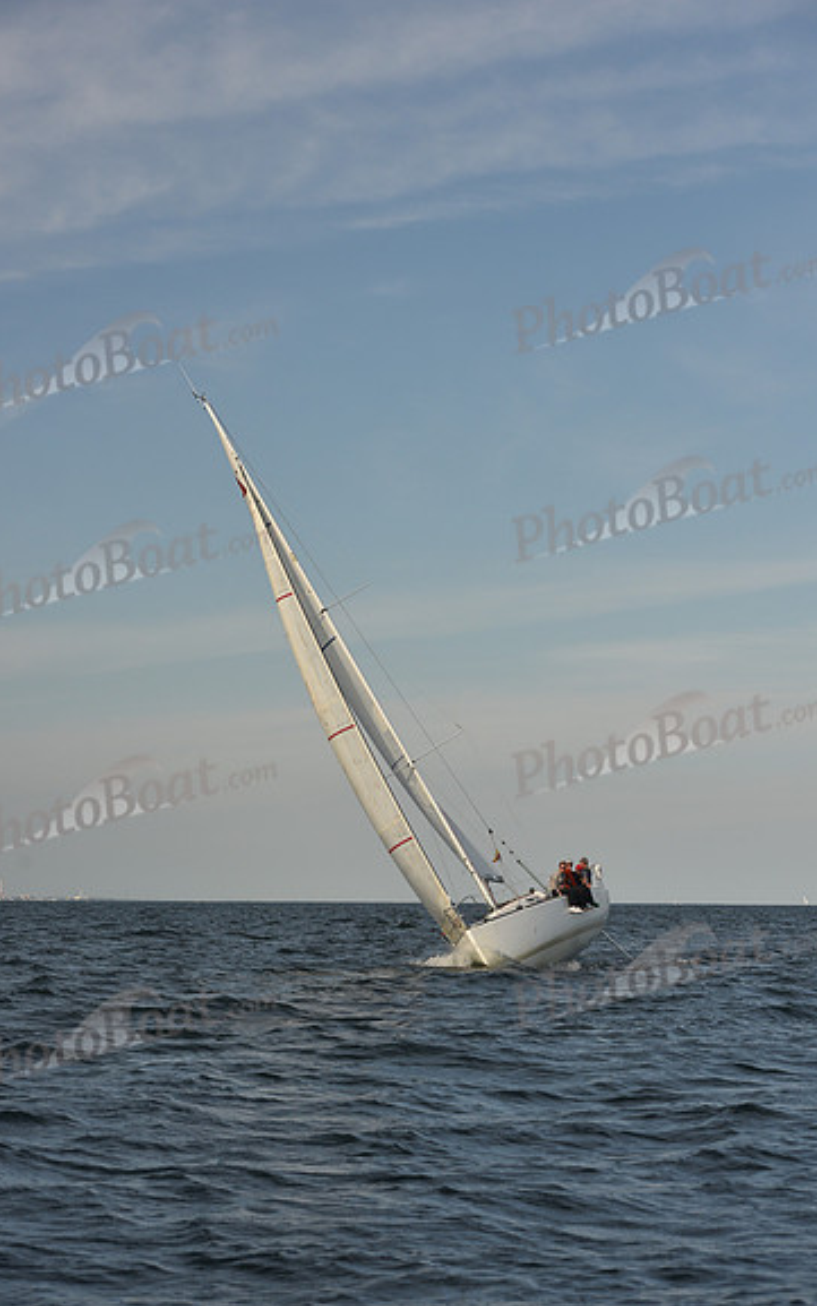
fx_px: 2919
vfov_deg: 25.2
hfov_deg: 15.9
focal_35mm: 82
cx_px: 395
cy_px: 654
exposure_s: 1/640
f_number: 6.3
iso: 250
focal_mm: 80
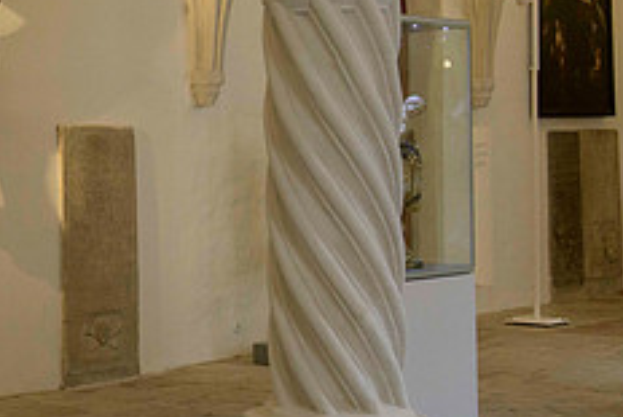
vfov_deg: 16.1
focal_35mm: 85
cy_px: 182
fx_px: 1472
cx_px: -126
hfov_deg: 22.1
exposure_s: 1/80
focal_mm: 34
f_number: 6.3
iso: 2800
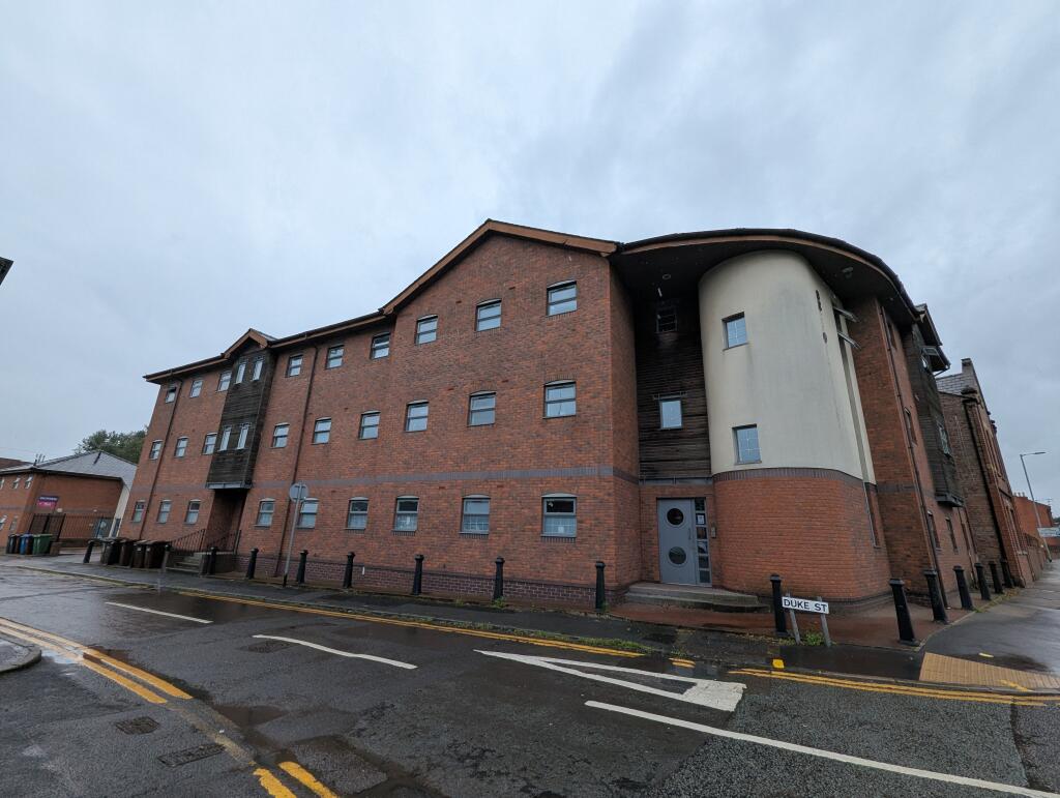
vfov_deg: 90.1
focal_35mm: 13
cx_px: 530
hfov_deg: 106.1
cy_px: 399
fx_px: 399
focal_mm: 1.95
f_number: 2.2
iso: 50
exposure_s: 1/840
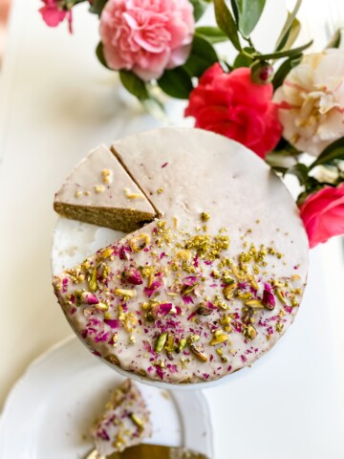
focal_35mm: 26
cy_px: 230
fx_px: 345
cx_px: 172
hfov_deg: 53.1
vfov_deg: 67.3
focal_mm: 4.25
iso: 50
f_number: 1.8
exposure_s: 1/120
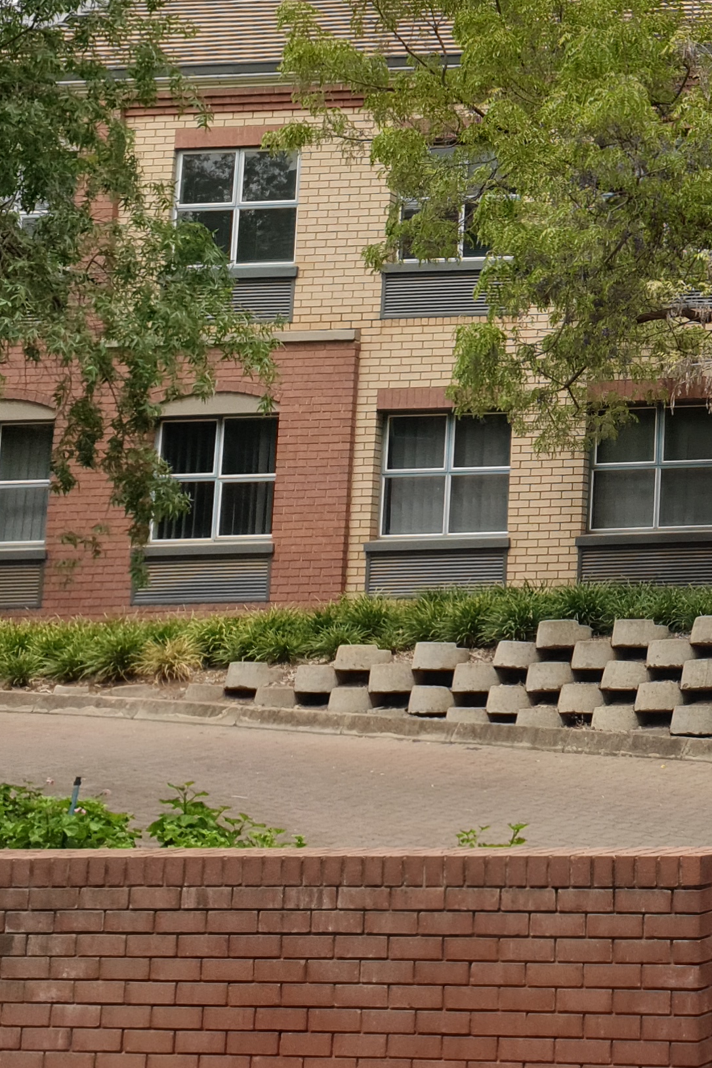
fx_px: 1987
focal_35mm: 67
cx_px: 1107
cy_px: 207
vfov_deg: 29.4
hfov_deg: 17.9
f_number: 2.4
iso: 50
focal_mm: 4.3
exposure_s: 1/1287
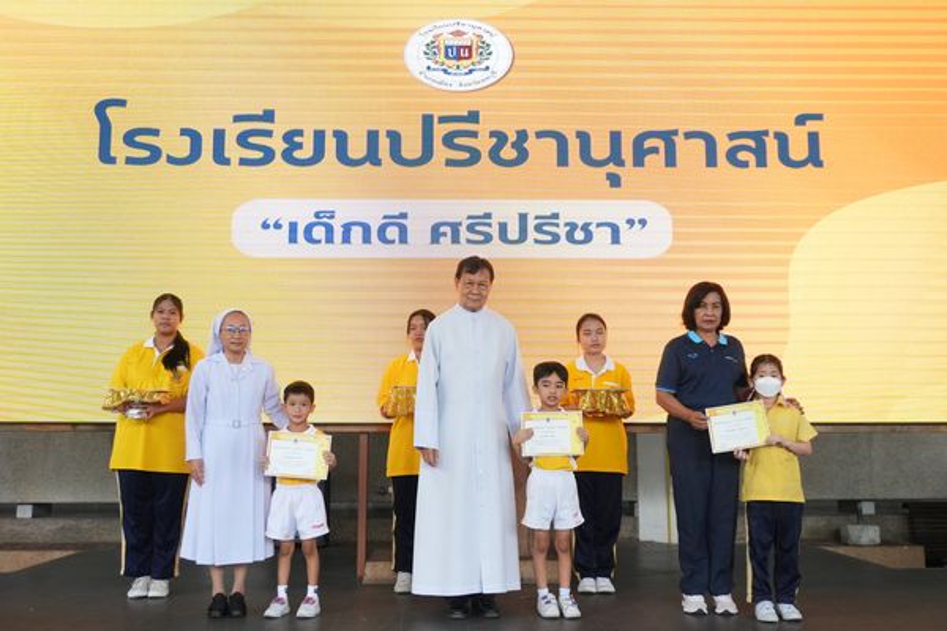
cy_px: 316
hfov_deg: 53.1
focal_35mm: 36
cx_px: 474
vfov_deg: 36.9
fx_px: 947
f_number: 4.5
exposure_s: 1/200
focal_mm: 24
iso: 1600
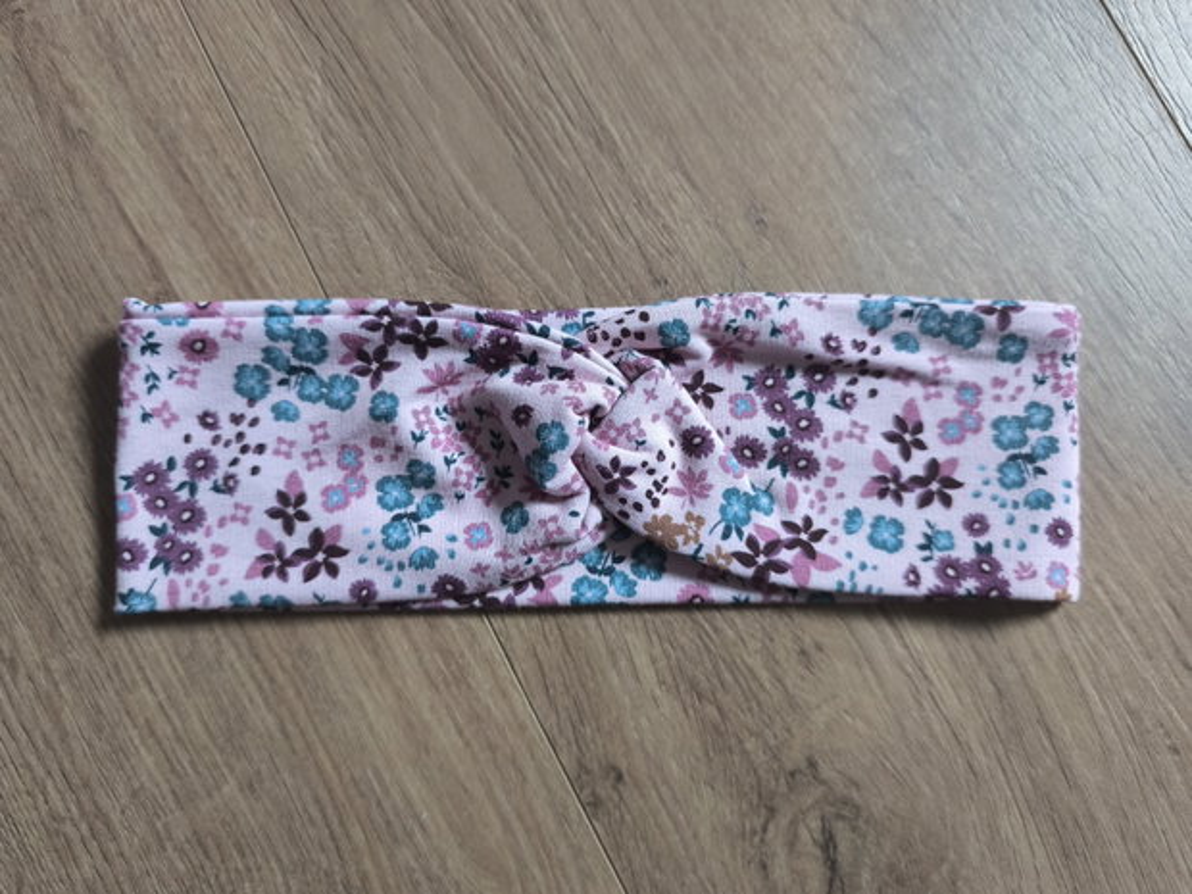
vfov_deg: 58.9
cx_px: 596
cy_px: 447
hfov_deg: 73.9
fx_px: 792
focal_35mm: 23
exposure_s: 1/50
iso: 500
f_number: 1.6
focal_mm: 6.57
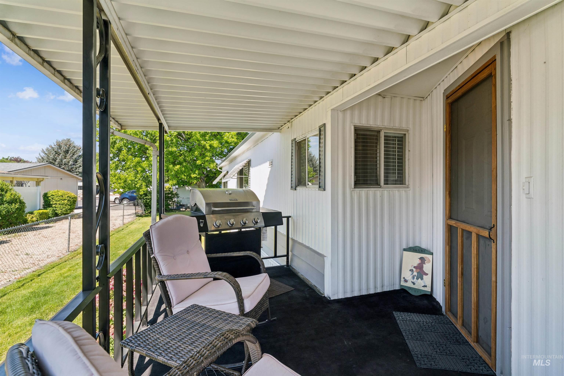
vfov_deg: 71.1
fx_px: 263
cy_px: 188
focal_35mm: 17
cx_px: 282
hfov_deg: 94.0
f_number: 13
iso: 400
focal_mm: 16.8
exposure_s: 1/60
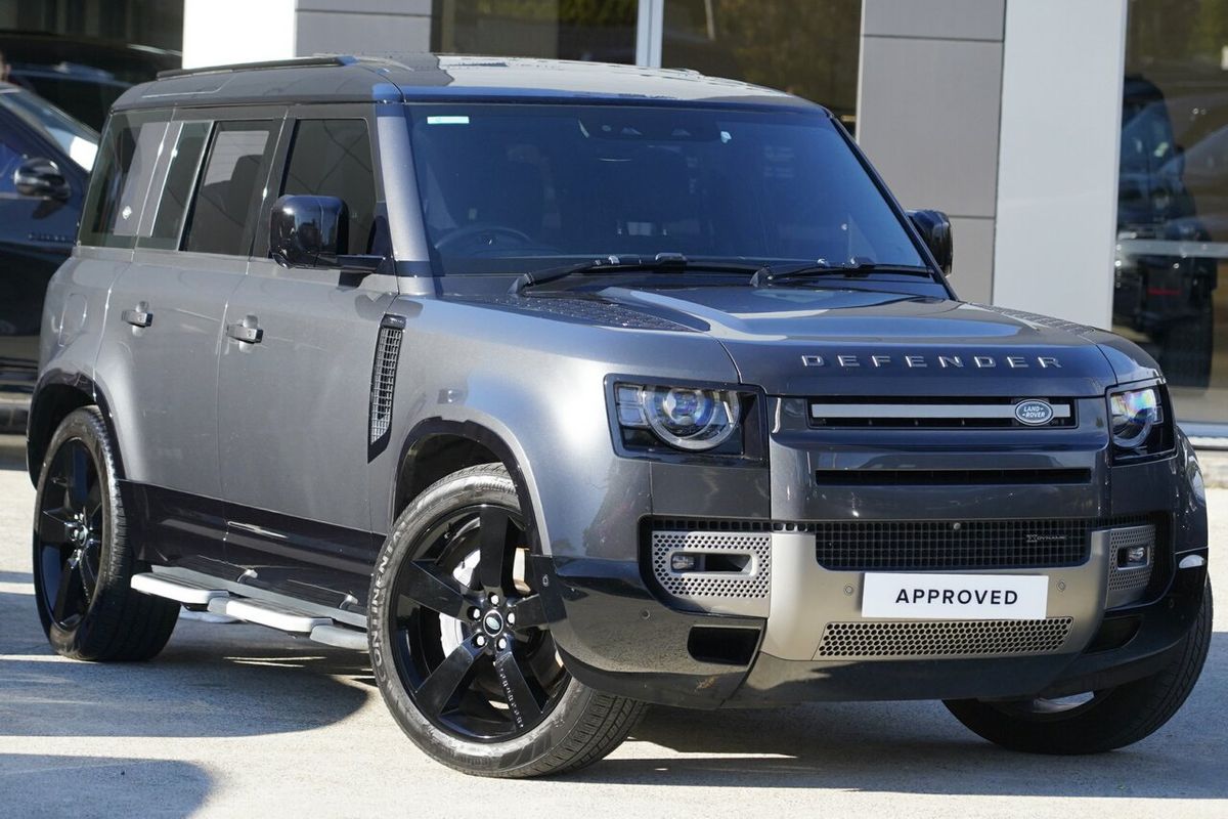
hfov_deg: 19.5
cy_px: 410
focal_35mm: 105
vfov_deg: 13.0
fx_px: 3581
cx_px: 614
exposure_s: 1/160
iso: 2000
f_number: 4.5
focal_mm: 105
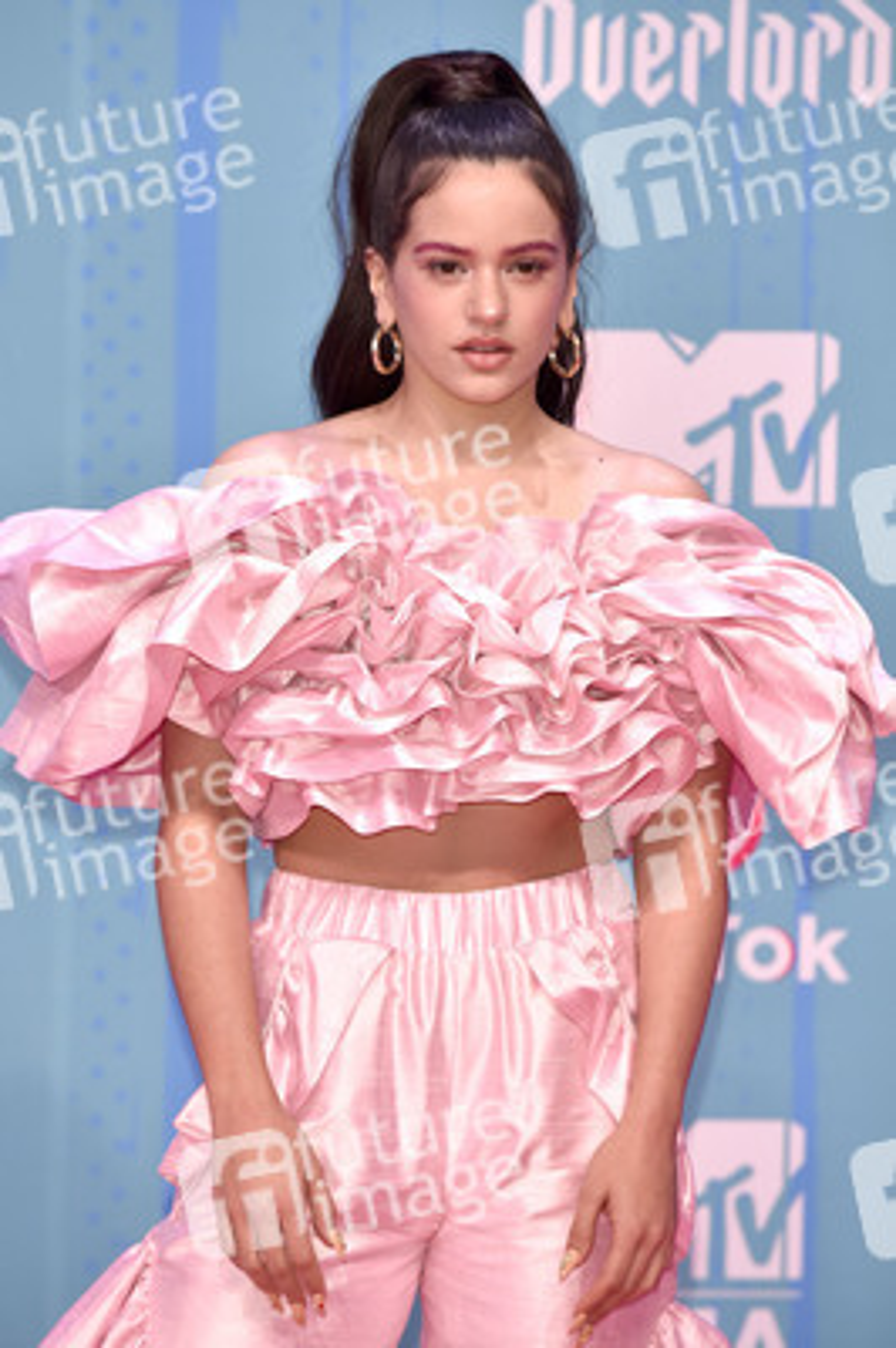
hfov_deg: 7.8
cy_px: 674
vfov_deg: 11.8
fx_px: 6544
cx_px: 448
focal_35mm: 175
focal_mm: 175
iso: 2000
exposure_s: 1/250
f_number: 4.5
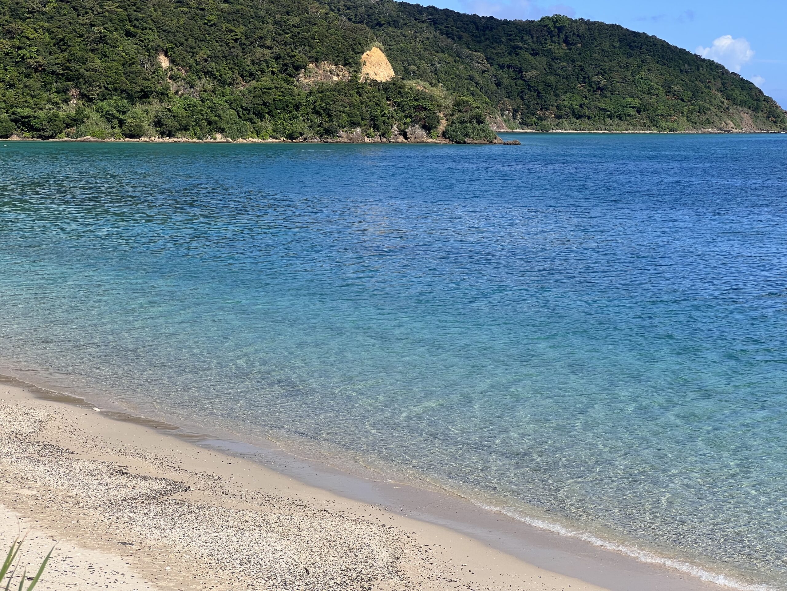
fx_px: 1751
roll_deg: -0.6
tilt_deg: -6.1
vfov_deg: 19.1
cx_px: 394
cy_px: 296
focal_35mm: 77
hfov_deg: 25.3
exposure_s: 1/1033
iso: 32
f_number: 2.8
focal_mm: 9
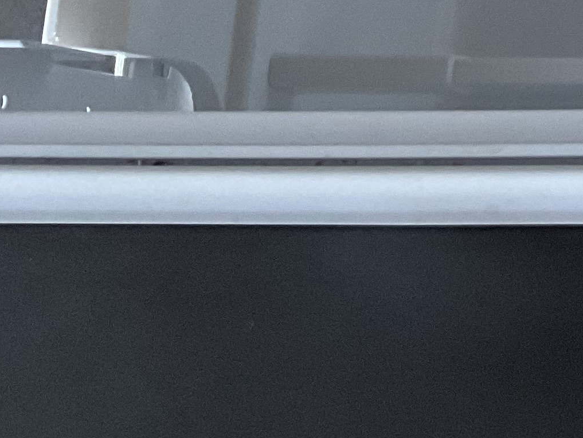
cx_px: 1077
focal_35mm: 115
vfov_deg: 12.0
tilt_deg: -75.3
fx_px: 1937
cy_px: -300
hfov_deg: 14.8
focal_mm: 3
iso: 100
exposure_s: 1/60
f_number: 1.8
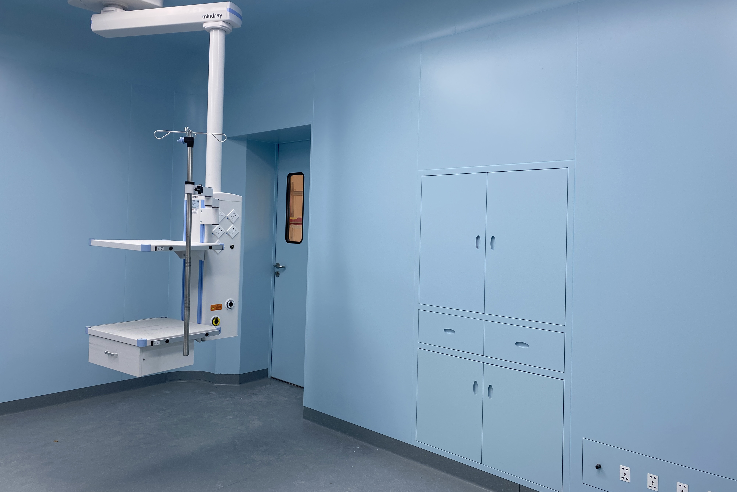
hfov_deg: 51.3
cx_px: 368
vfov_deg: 35.5
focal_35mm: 38
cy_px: 246
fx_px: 768
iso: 400
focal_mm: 25
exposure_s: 1/40
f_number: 5
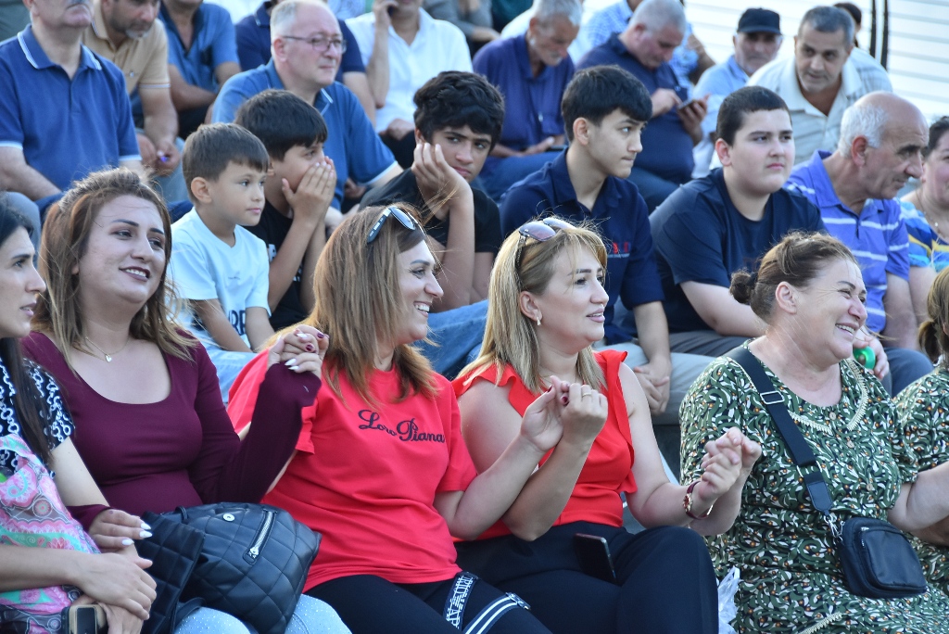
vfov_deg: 7.6
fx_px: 4747
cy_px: 317
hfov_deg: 11.4
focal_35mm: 180
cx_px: 474
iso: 800
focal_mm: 120
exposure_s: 1/200
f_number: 6.3
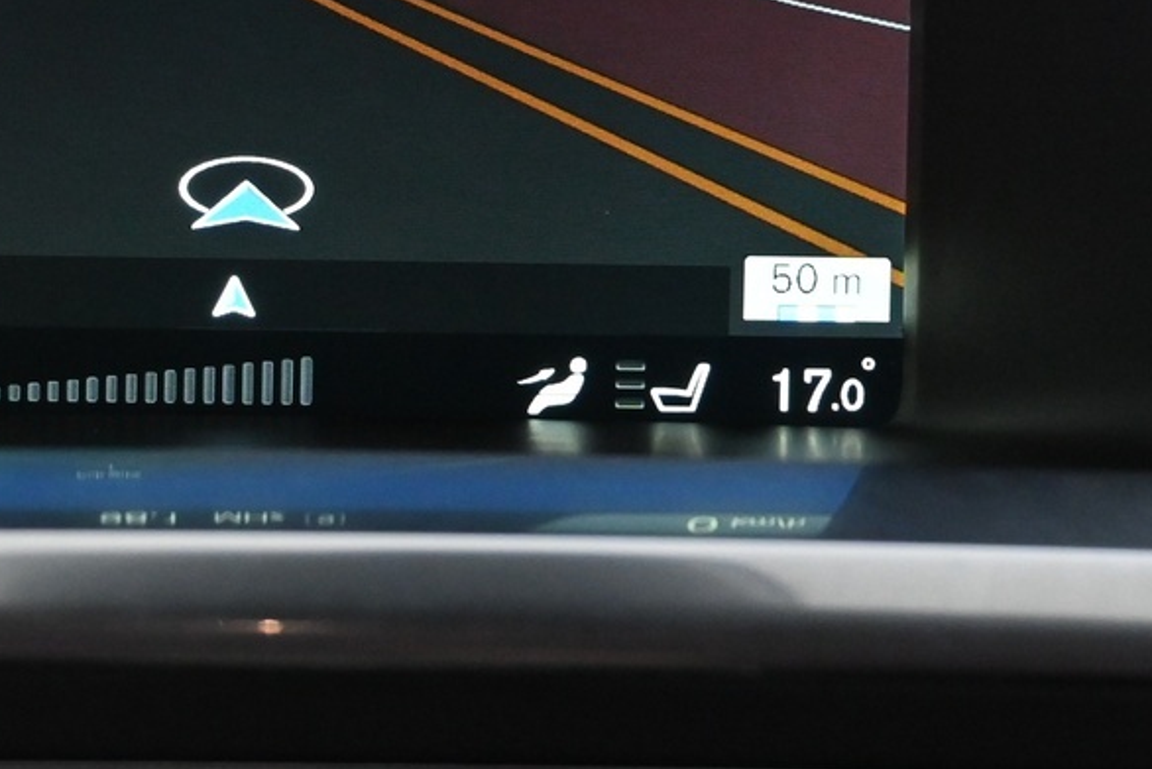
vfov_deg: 14.1
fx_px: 3053
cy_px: 8
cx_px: 273
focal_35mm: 95
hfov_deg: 21.2
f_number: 4.2
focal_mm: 23
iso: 2500
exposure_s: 1/40
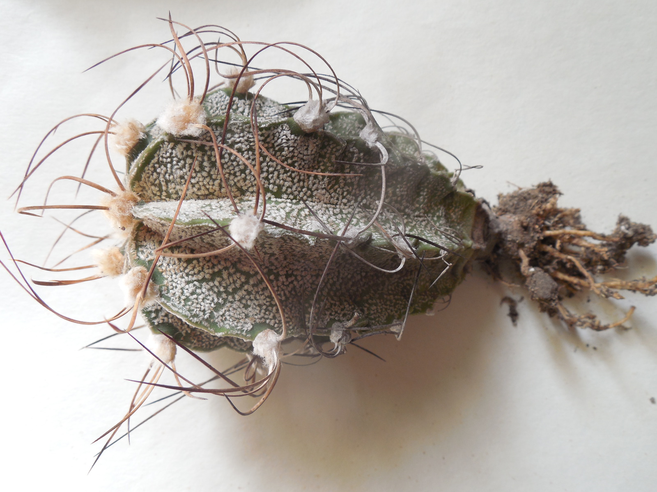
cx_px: 328
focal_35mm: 31
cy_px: 246
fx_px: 588
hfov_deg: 58.4
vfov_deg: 45.4
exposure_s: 1/30
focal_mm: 5.6
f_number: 3.6
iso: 125
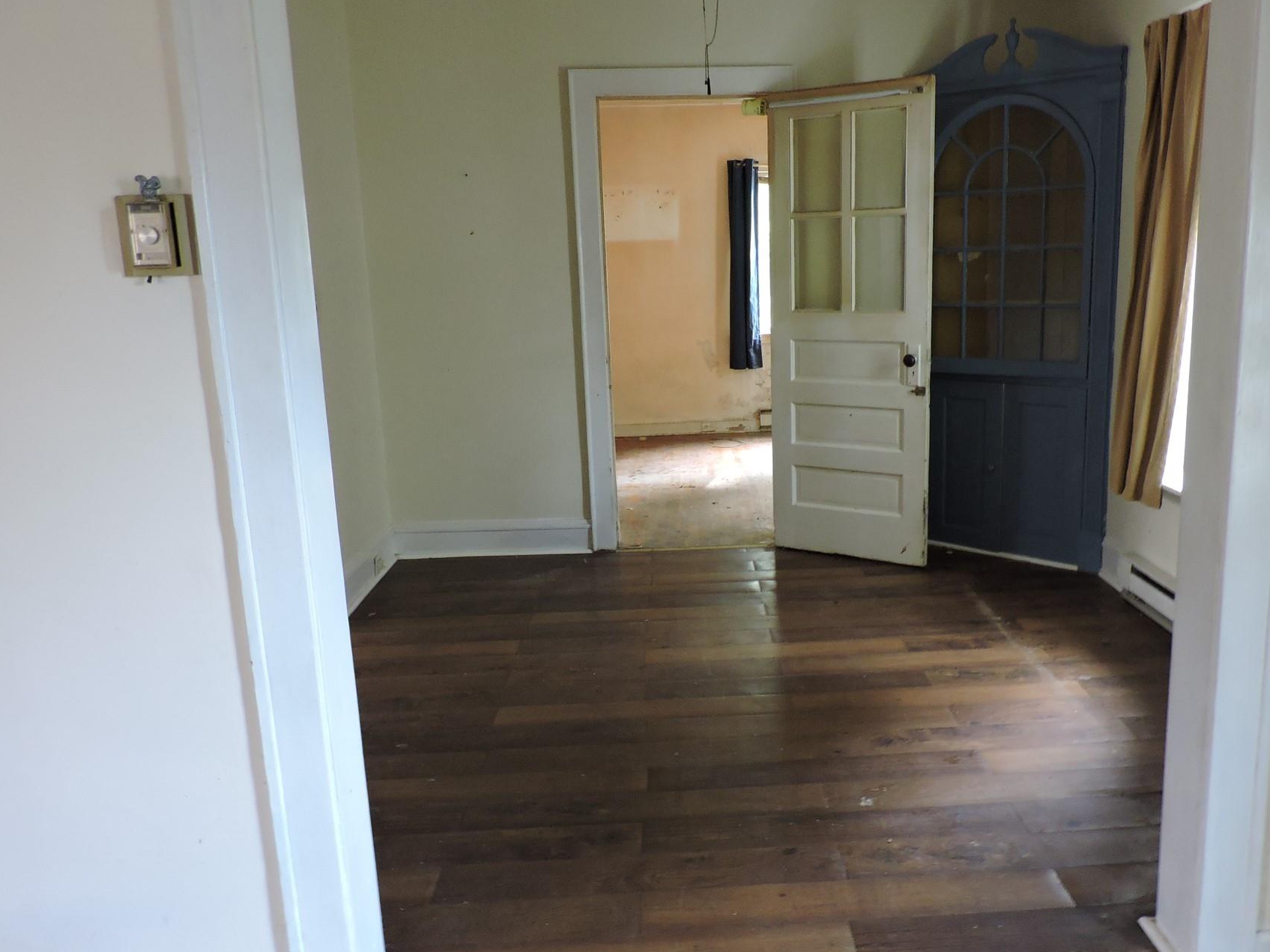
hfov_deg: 61.4
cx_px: 730
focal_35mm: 29
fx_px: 1064
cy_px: 499
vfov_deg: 48.2
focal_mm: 4.3
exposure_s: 1/10
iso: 400
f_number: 3
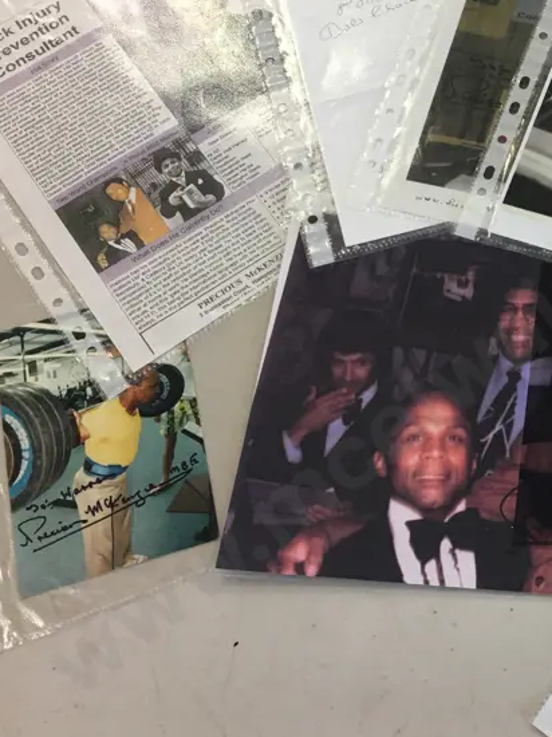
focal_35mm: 54
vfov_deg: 35.3
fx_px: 1149
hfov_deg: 25.1
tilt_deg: -63.6
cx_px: 610
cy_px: 269
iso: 50
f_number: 2.2
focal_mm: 4.15
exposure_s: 1/33
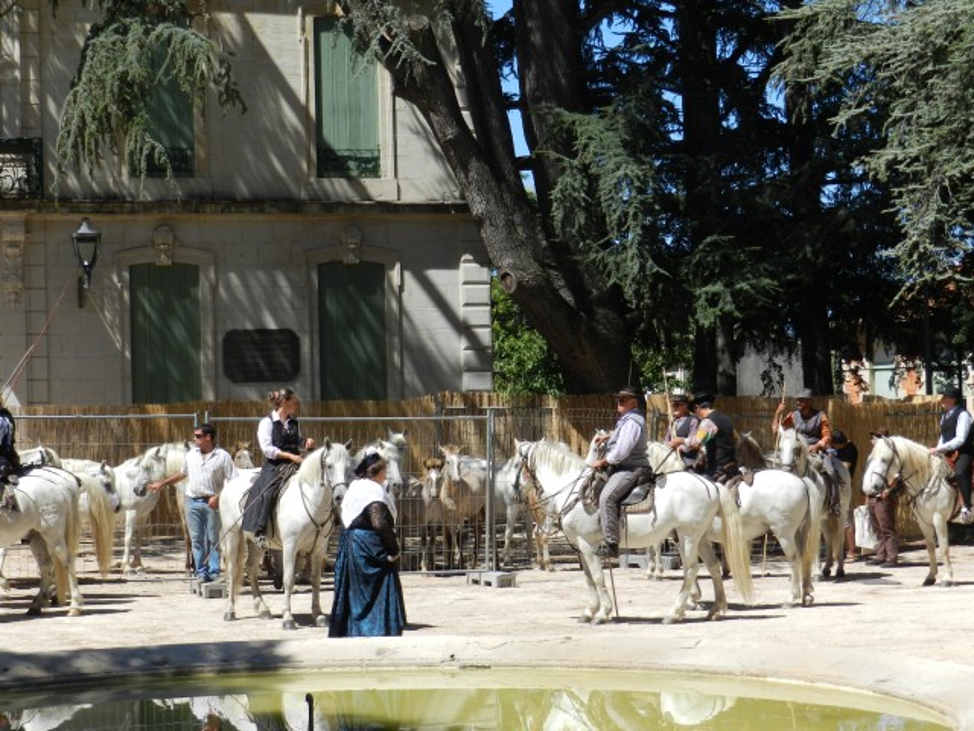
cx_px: 487
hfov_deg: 23.3
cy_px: 366
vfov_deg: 17.6
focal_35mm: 84
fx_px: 2364
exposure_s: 1/800
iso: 160
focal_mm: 14.9
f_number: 4.4
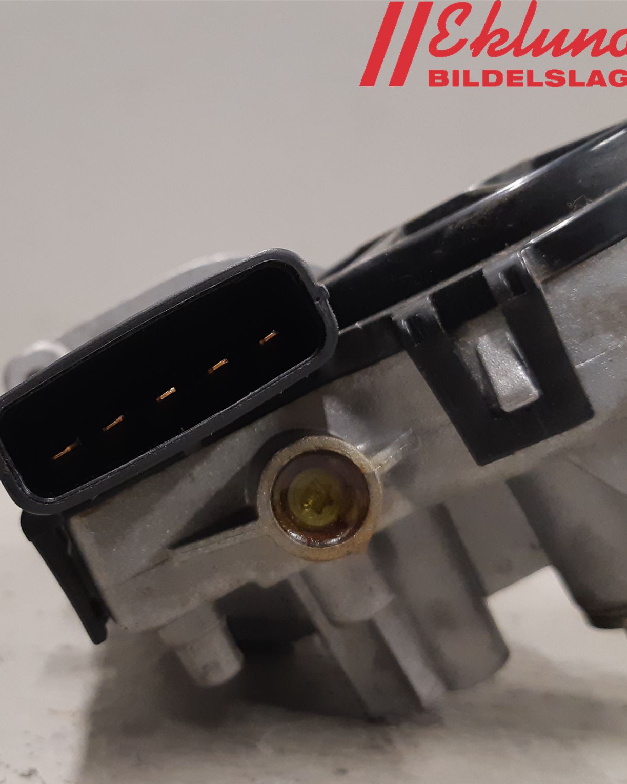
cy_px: 393
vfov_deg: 52.8
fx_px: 789
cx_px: 149
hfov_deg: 41.9
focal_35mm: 34
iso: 200
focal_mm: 3.93
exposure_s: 1/50
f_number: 1.7
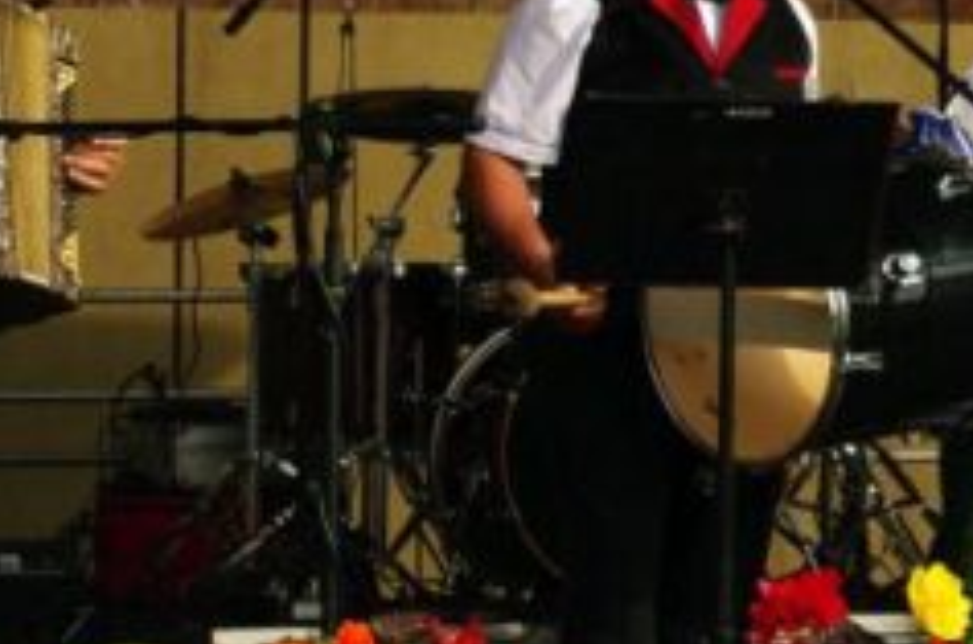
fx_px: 4990
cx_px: 1113
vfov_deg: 7.3
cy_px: -111
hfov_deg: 11.0
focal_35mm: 185
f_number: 5.6
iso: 280
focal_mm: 37.5
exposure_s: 1/750
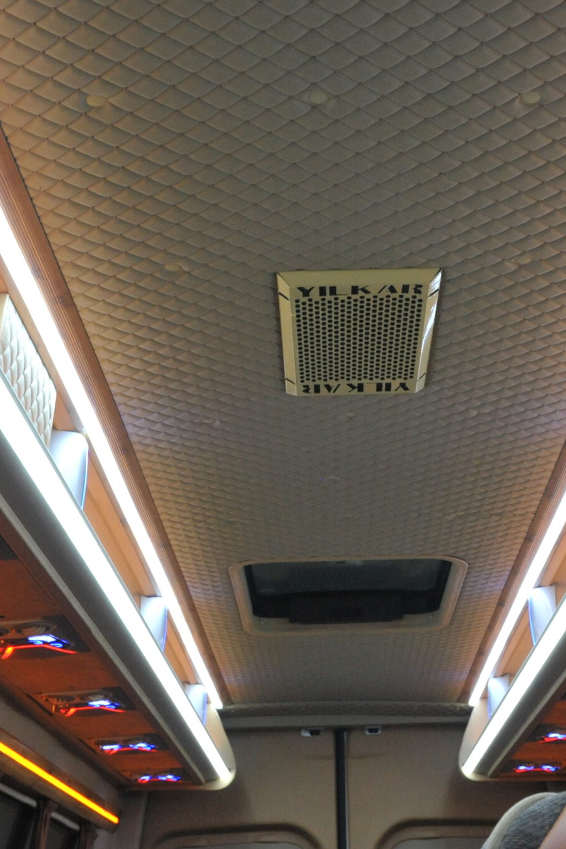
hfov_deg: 20.5
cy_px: 336
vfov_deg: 30.4
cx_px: 364
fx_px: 1557
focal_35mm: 66
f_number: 8
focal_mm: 35
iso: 3200
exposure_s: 1/30
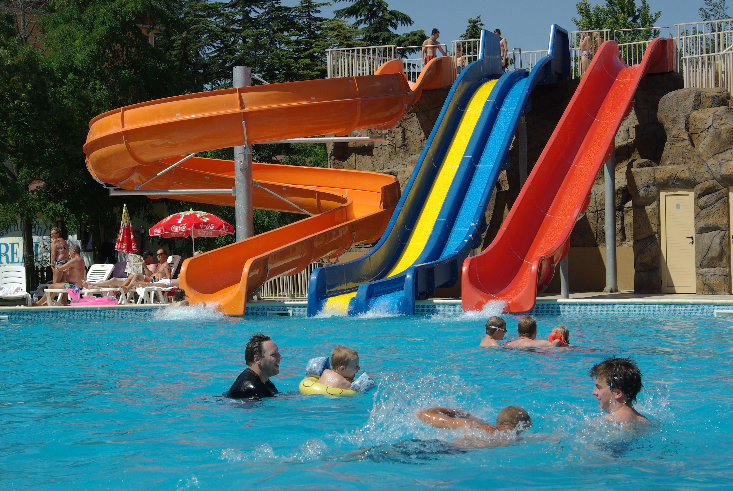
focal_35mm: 72
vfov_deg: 19.0
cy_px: 246
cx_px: 366
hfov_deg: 28.0
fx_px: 1468
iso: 100
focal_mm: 48
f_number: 9
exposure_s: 1/320
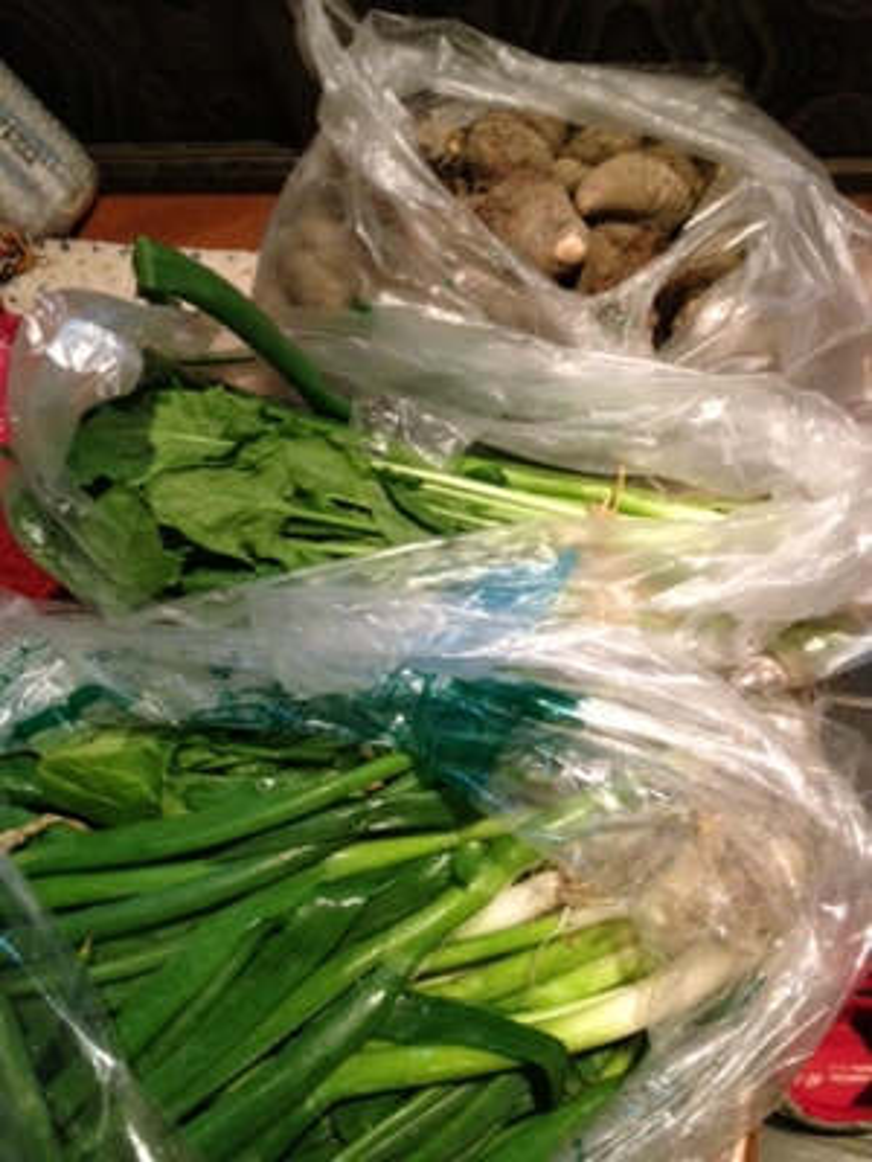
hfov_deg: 40.7
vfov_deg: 52.6
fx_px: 1176
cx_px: 436
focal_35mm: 35
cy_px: 581
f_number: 2.4
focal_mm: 4.28
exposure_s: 1/20
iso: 320
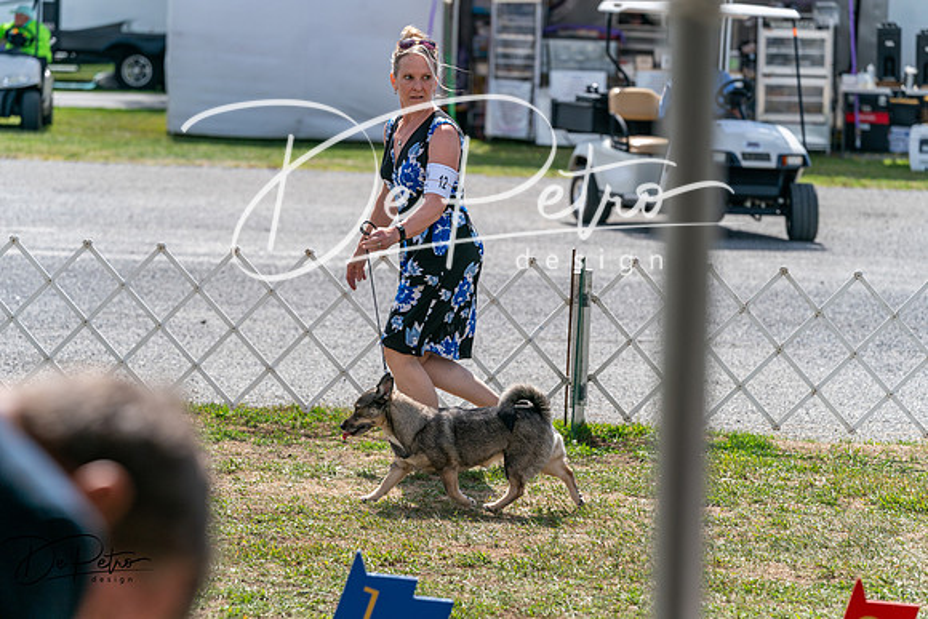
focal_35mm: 142
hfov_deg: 14.4
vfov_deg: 9.7
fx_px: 3661
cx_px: 464
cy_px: 310
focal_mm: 142
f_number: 5
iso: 320
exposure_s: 1/2000
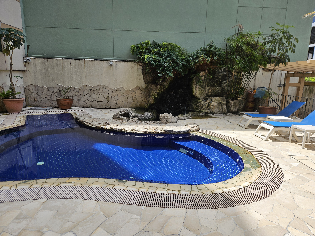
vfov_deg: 58.9
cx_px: 158
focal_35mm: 23
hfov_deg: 73.9
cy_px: 118
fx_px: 209
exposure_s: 1/922
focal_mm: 5.4
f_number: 1.8
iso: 25
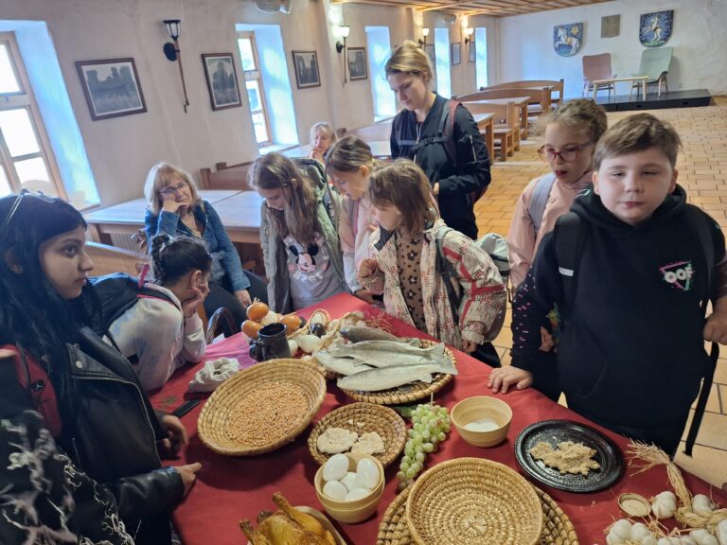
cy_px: 272
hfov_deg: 73.9
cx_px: 364
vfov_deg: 58.9
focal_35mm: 23
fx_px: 483
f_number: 1.8
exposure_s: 1/25
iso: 320
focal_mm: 5.54
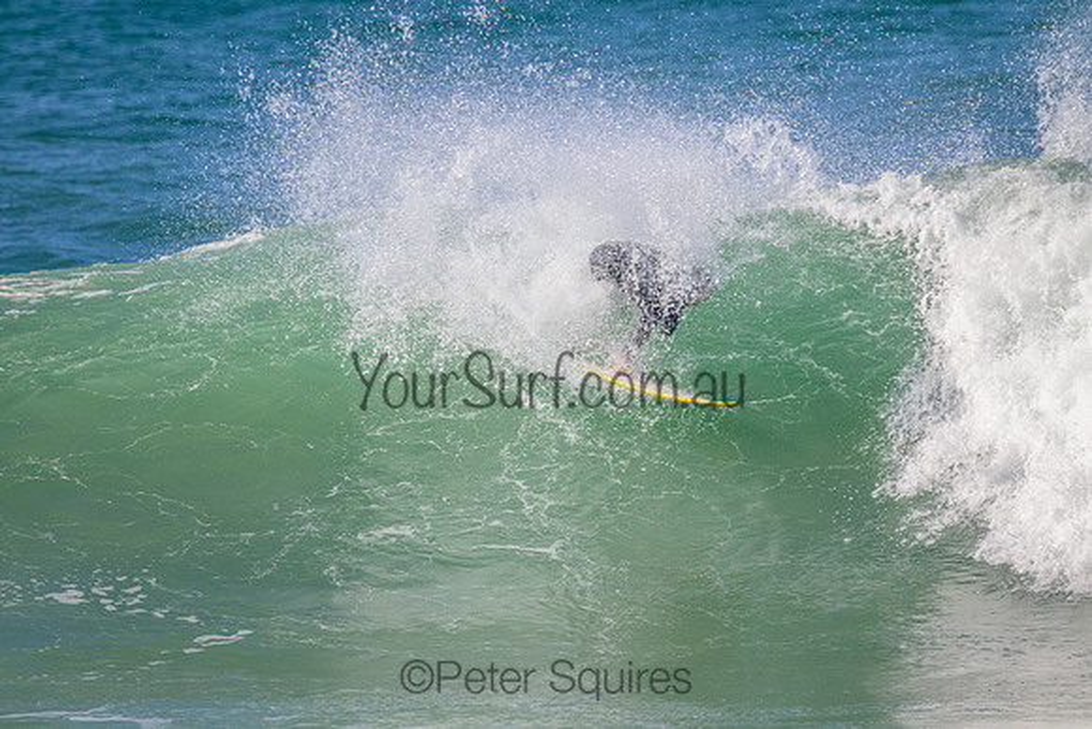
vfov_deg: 1.7
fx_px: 24271
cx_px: 546
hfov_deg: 2.6
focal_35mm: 800
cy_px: 364
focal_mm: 800
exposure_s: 1/2000
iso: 1400
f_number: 11
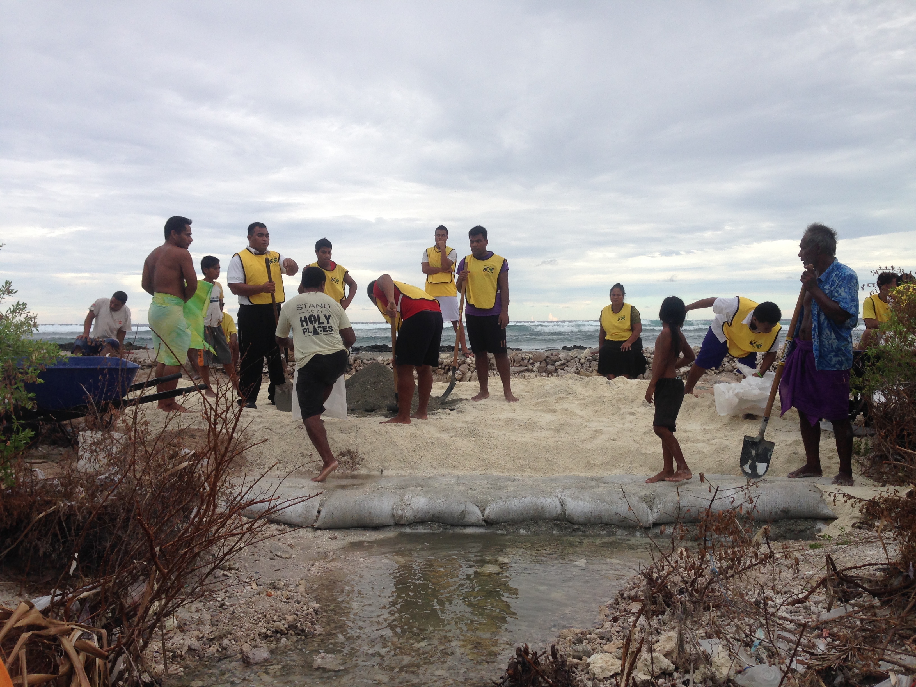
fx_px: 873
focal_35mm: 33
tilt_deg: -1.9
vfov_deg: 42.9
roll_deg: -0.8
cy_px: 344
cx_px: 458
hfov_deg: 55.4
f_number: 2.4
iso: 50
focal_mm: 4.12
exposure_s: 1/339
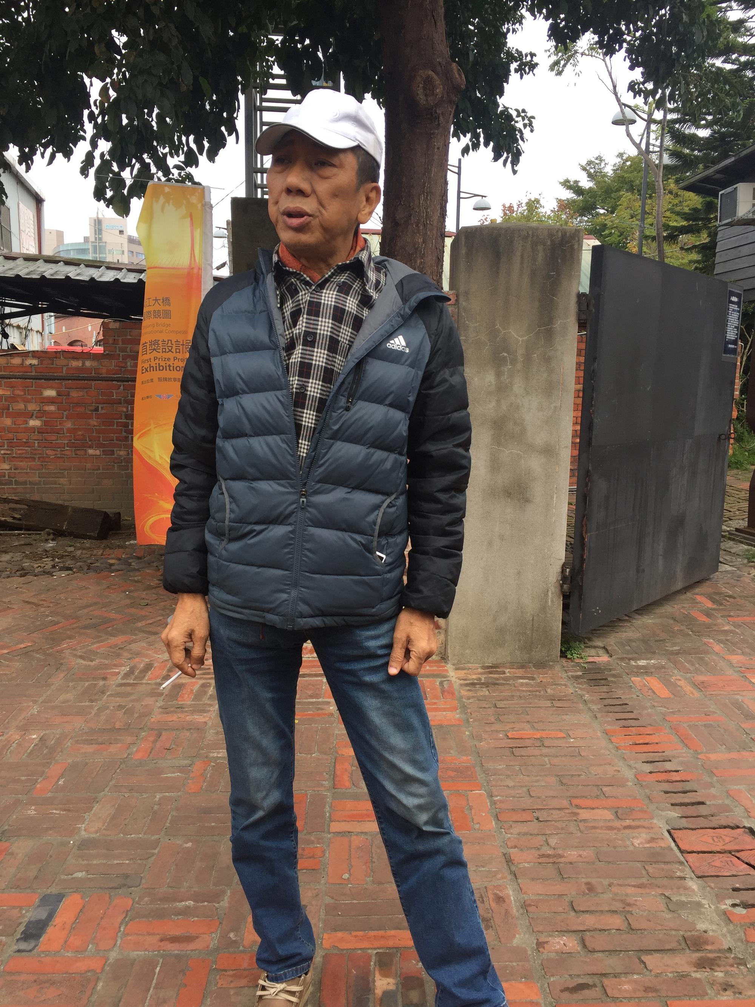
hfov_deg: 48.2
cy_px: 504
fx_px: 843
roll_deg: -1.1
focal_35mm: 29
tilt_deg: -7.7
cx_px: 378
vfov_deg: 61.7
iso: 32
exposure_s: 1/494
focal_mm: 4.15
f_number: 2.2
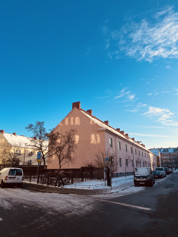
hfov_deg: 53.1
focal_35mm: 26
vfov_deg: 67.3
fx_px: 178
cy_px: 118
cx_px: 89
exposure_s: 1/1957
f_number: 1.6
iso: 50
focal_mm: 5.1
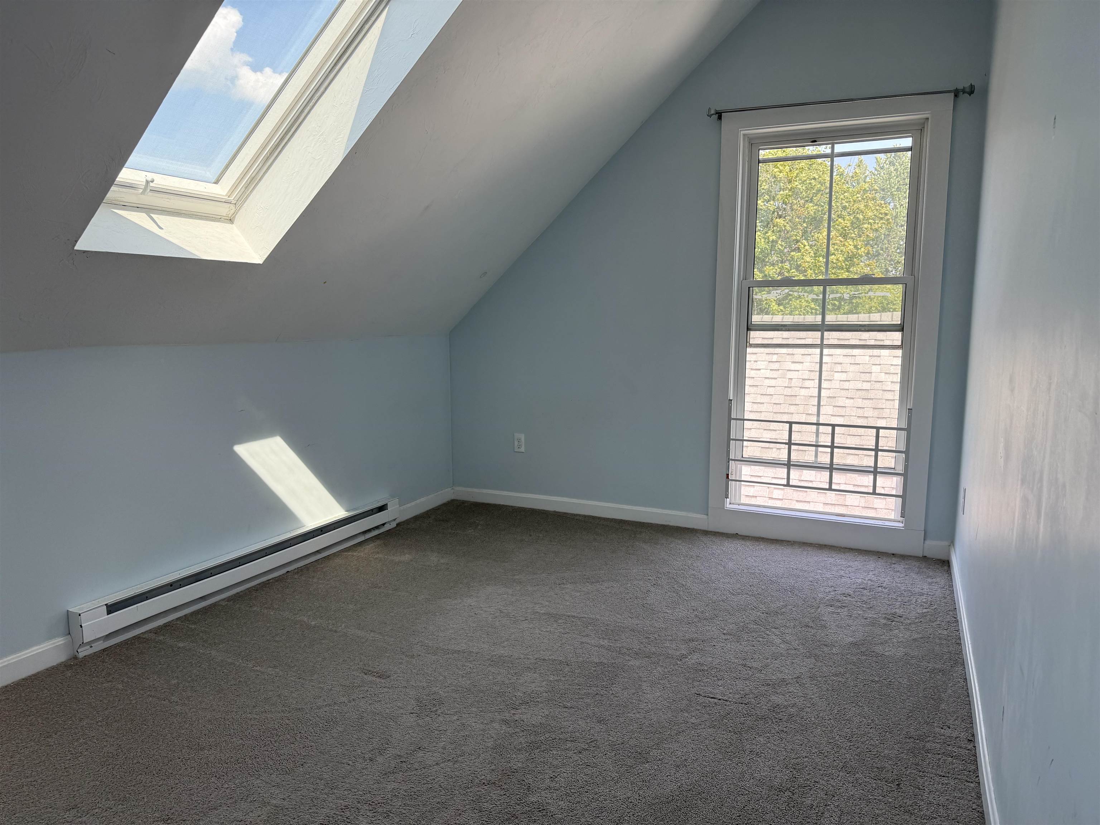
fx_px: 763
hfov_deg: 71.6
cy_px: 412
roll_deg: +0.9
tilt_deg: -9.1
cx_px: 550
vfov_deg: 56.8
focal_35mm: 24
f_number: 1.78
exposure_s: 1/355
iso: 80
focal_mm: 6.76
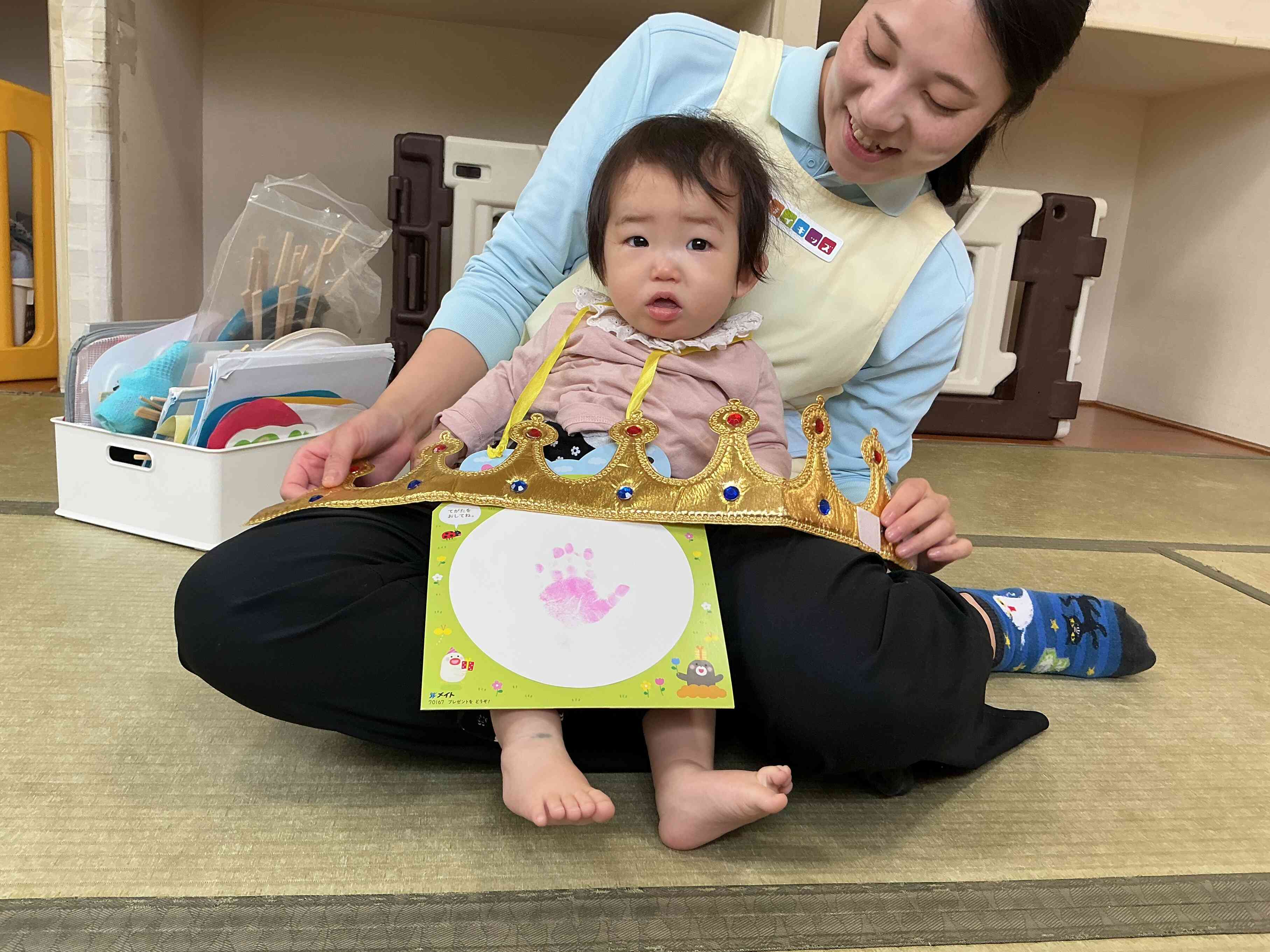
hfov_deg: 61.7
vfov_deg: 48.2
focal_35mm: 29
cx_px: 635
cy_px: 476
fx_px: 1064
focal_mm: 3
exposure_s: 1/120
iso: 50
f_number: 1.8
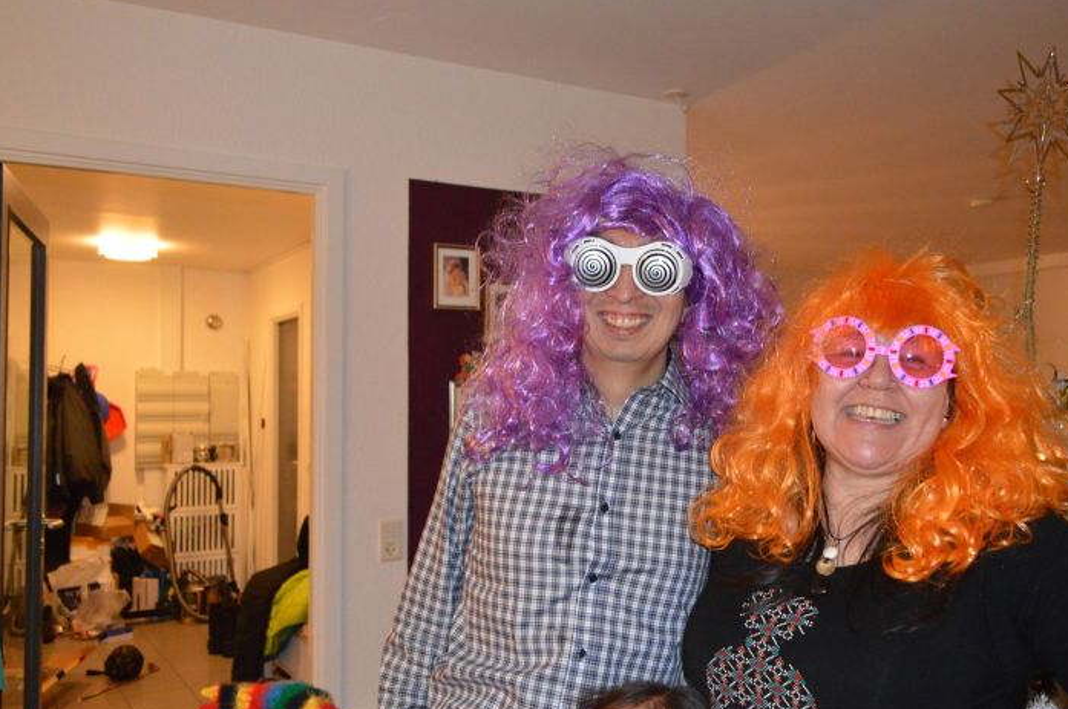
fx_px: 919
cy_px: 377
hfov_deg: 60.2
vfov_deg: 42.2
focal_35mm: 31
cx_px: 599
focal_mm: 18
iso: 3200
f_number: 3.5
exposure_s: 1/60
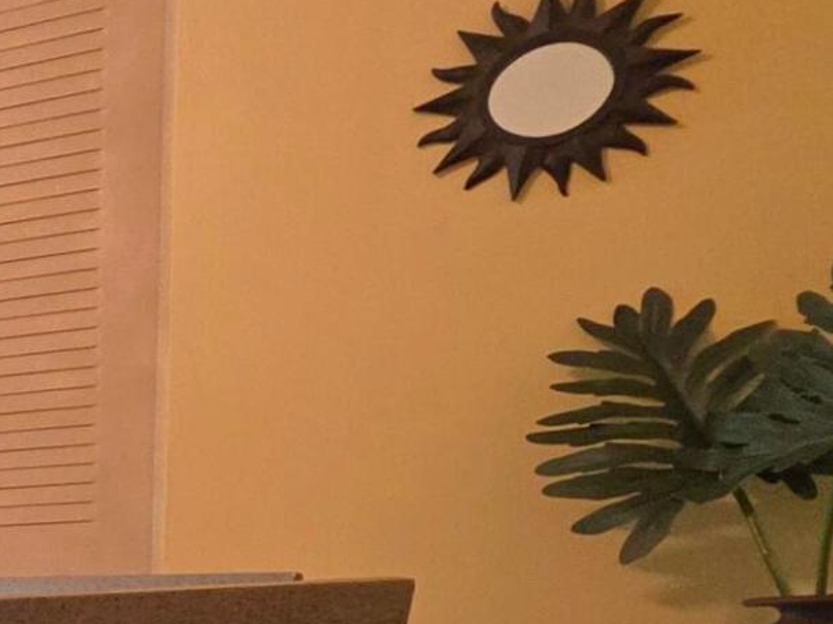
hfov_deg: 18.1
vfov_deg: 22.1
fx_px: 1492
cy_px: 720
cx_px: -907
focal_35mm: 62
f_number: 1.9
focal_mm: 2.2
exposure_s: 1/120
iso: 200
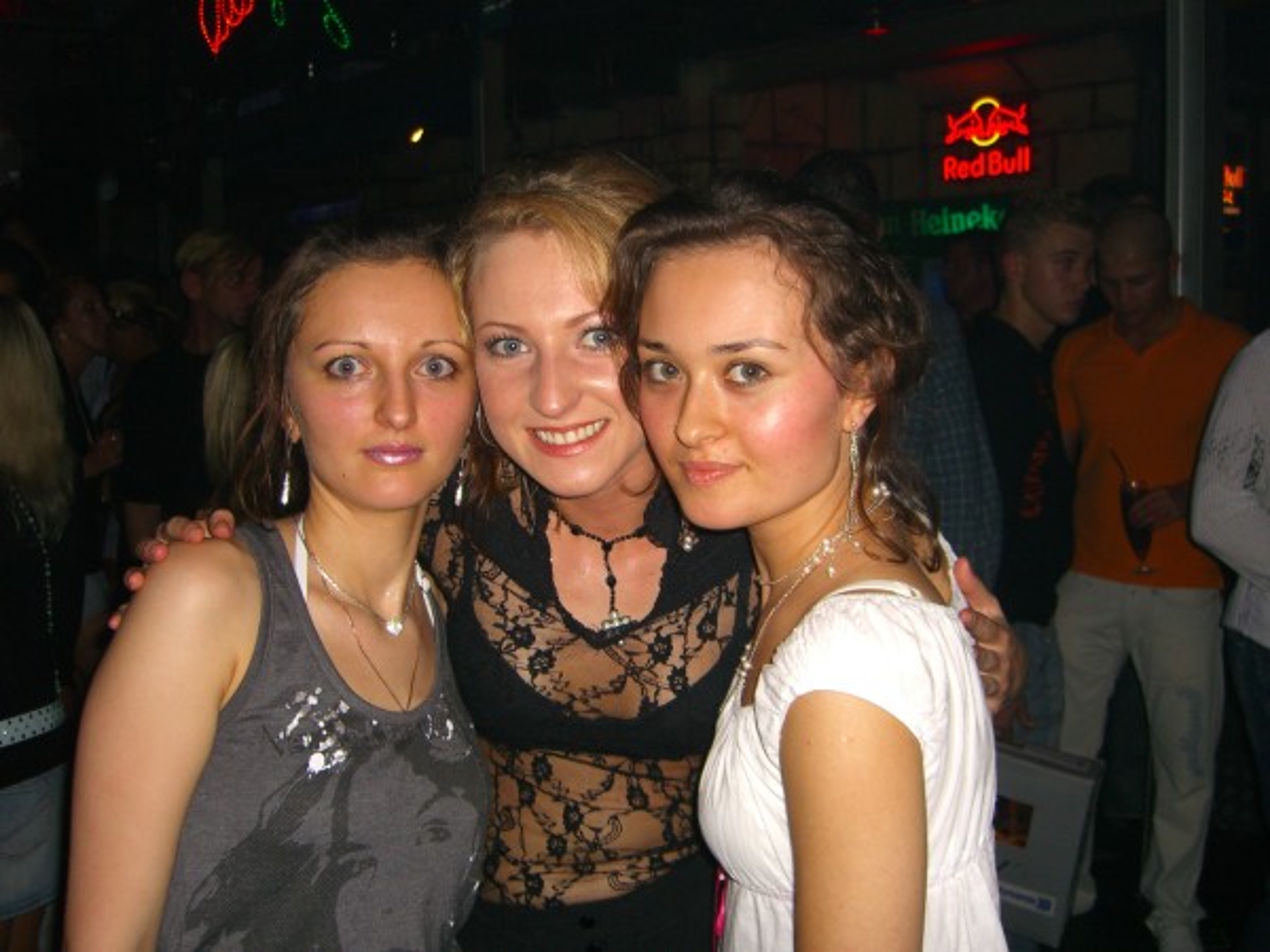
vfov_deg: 37.7
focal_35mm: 38
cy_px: 476
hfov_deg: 49.0
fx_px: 1394
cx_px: 635
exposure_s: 1/60
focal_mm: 7.9
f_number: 2.8
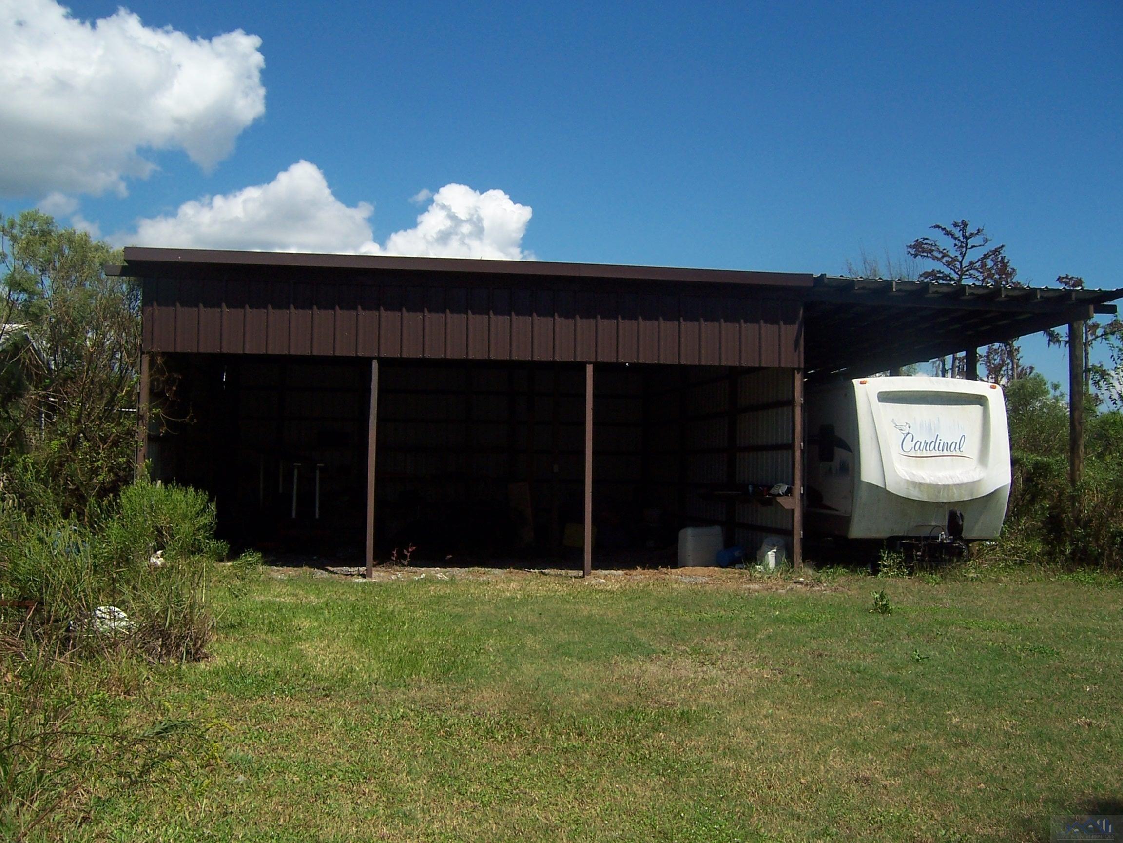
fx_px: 1071
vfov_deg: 42.9
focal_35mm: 33
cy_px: 422
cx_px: 562
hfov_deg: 55.4
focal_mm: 5.5
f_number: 4
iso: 80
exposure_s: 1/1000
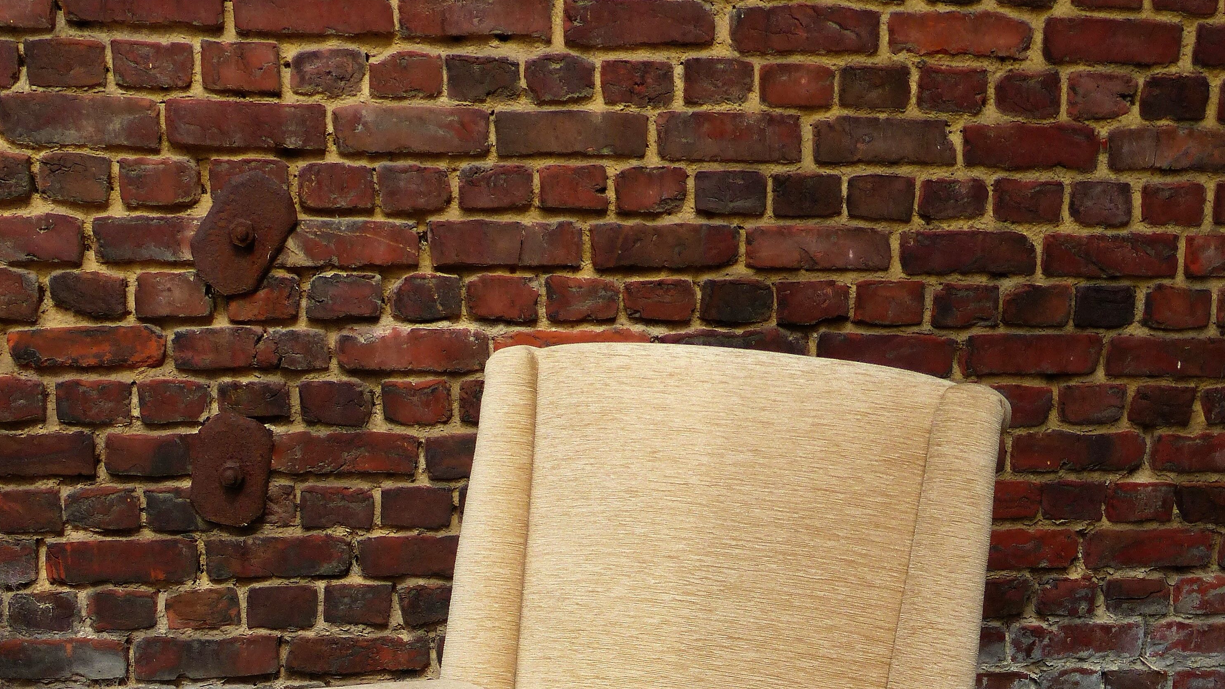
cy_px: 783
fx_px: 1819
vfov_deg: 20.3
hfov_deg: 37.2
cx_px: 614
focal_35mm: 56
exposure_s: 1/640
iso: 100
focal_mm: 6.6
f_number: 4
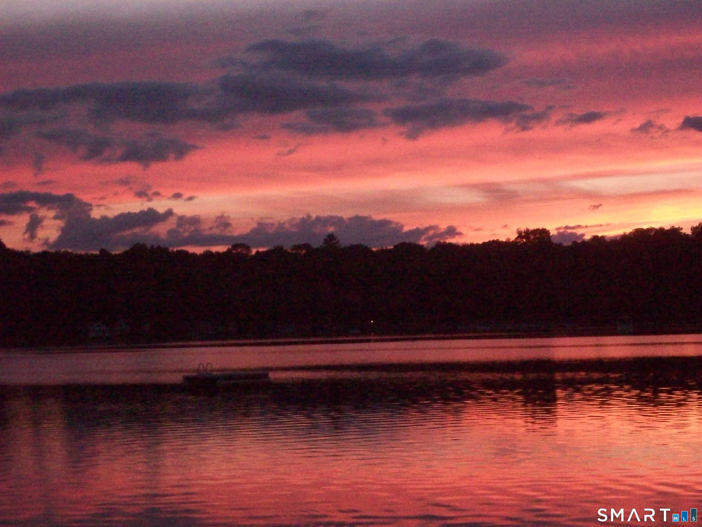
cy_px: 264
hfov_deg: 21.3
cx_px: 351
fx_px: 1866
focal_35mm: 92
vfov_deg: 16.1
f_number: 4.7
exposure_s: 1/229
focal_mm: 15.3
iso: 800
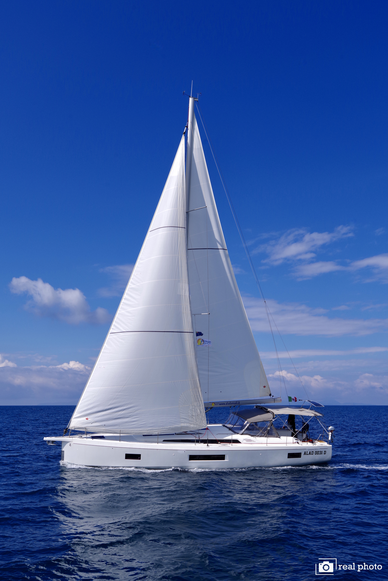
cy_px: 290
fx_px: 485
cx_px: 194
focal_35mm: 30
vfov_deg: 61.9
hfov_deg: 43.6
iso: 200
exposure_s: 1/400
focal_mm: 30
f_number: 11
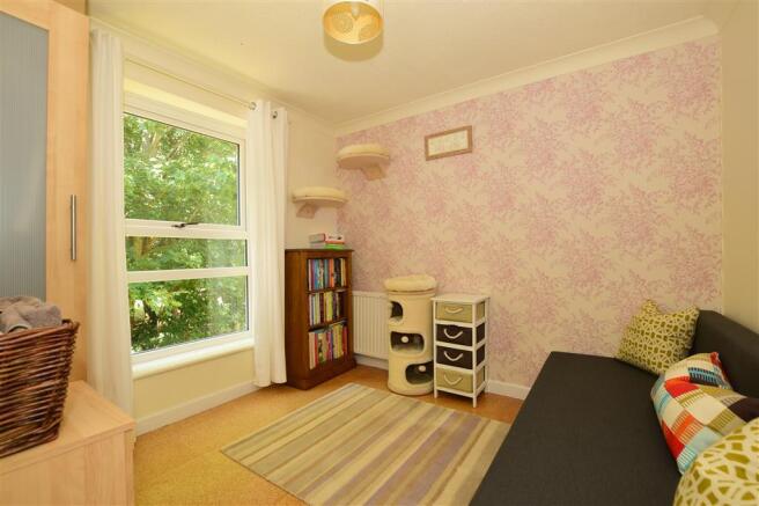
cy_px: 253
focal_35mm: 15
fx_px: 316
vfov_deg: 77.3
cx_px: 380
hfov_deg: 100.4
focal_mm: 10
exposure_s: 1/25
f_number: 7.1
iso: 400
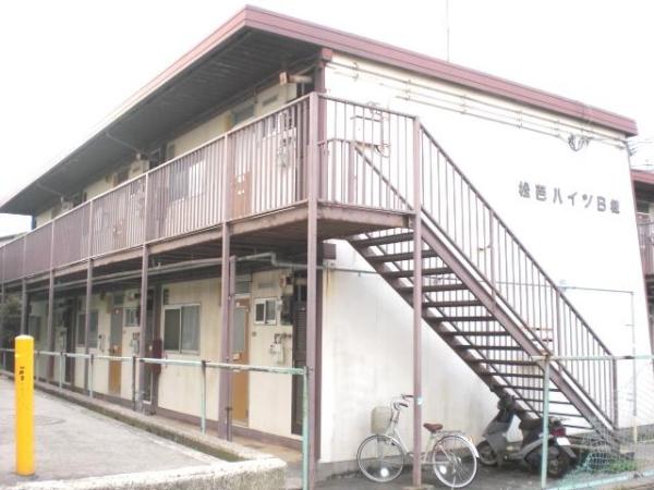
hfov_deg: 49.0
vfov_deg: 37.7
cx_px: 327
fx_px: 718
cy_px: 245
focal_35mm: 38
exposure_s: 1/200
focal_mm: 6.3
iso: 64
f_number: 3.1
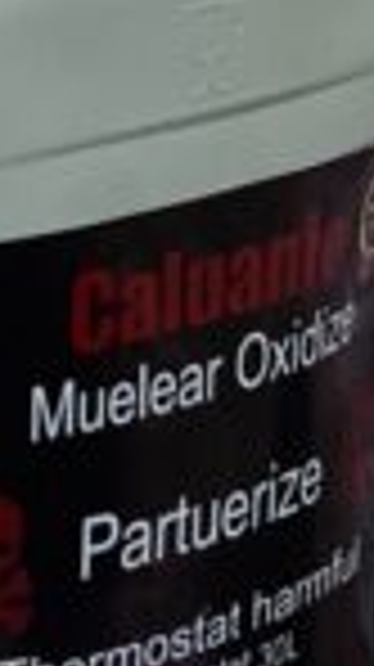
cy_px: 216
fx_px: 3322
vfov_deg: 11.4
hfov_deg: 6.3
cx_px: -297
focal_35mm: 188
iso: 500
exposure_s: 1/25
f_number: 1.8
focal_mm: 7
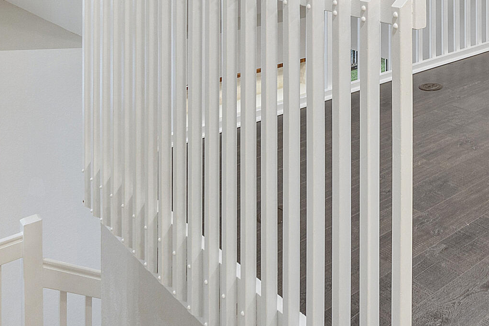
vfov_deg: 25.5
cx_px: 515
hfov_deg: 38.3
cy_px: -115
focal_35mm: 44
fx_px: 598
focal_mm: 10
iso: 100
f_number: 11
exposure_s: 1/1.67
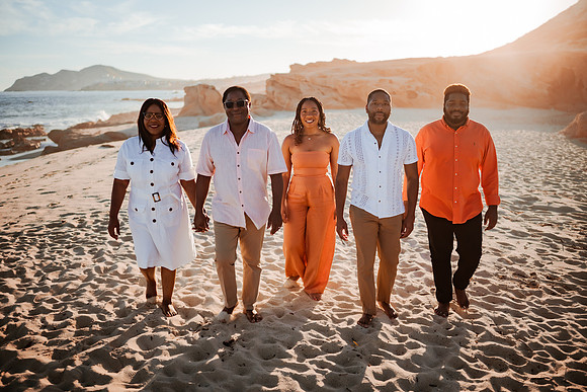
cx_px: 294
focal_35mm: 35
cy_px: 196
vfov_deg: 37.9
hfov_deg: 54.4
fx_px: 571
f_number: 1.8
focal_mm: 35
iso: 80
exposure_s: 1/5000
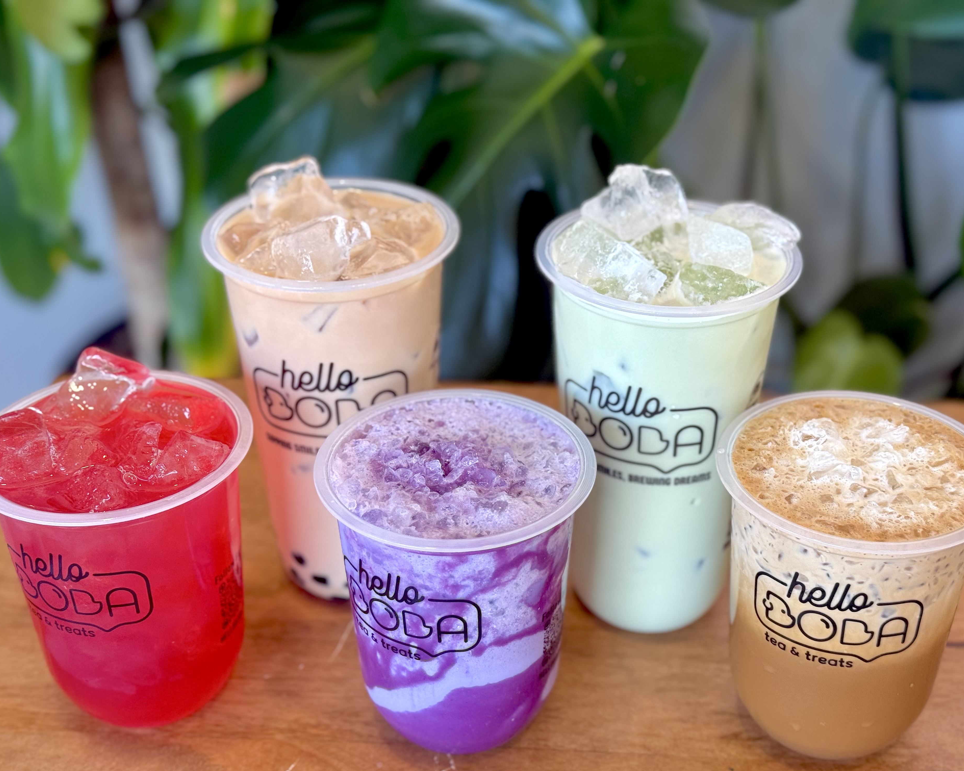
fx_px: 1455
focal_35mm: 51
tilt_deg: -30.7
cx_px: 489
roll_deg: +0.0
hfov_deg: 36.7
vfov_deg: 29.7
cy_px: 393
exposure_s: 1/128
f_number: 1.78
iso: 80
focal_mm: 6.76
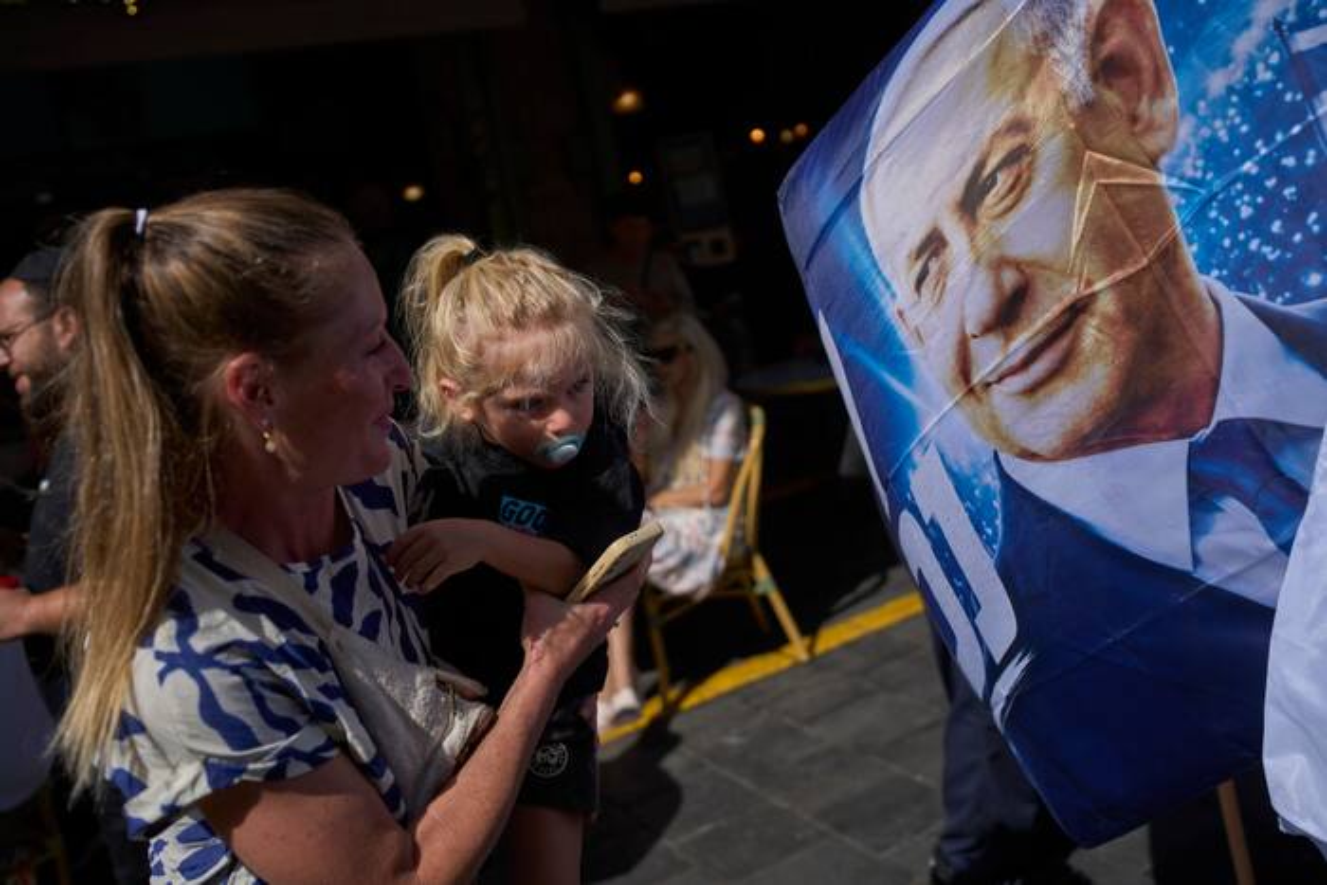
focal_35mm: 35
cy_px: 442
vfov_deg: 37.9
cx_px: 664
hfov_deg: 54.4
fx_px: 1290
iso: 50
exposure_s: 1/4000
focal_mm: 35
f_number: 2.8
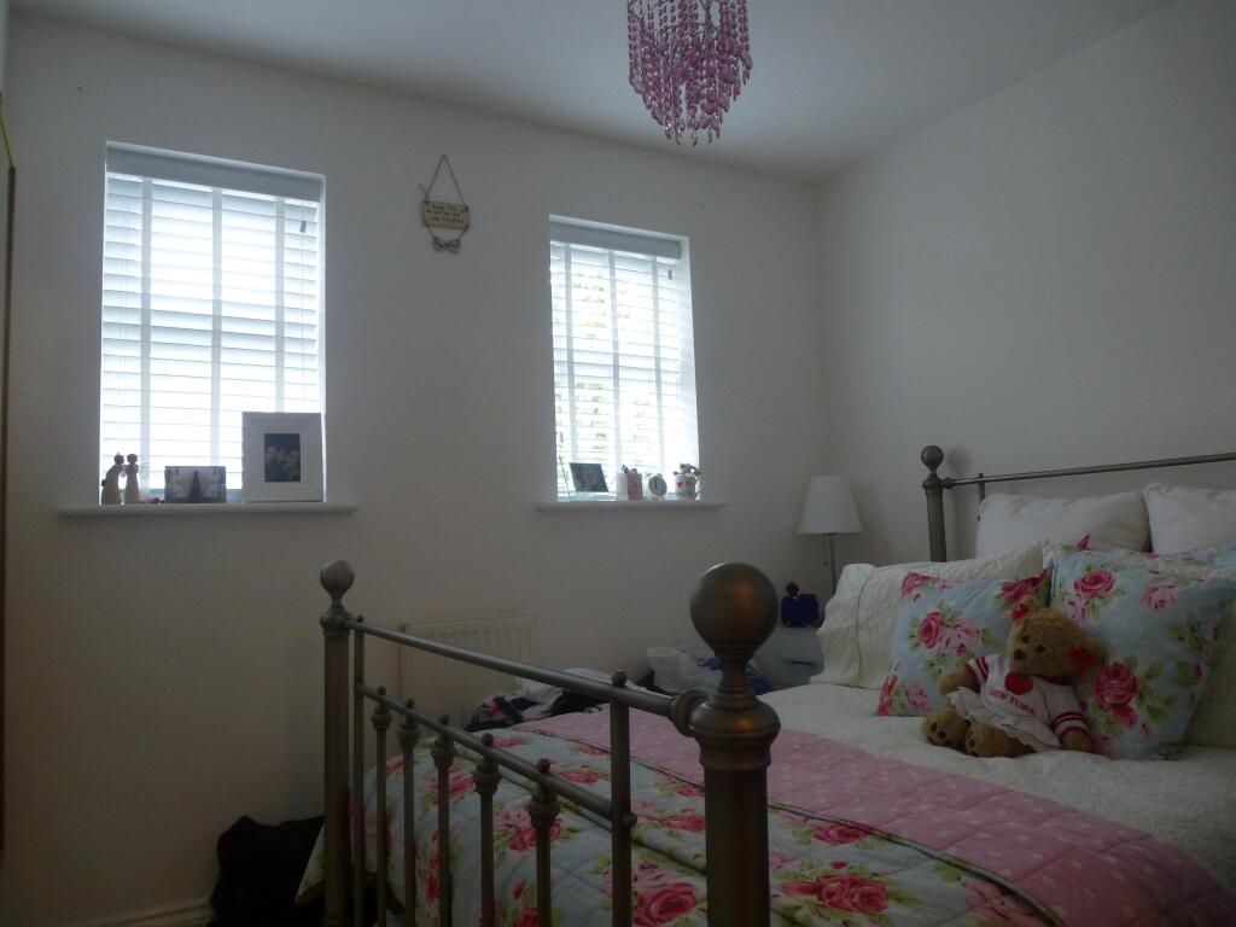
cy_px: 464
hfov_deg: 71.6
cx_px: 618
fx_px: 857
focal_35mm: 24
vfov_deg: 56.8
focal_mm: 4.3
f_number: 3.3
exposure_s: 1/60
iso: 320
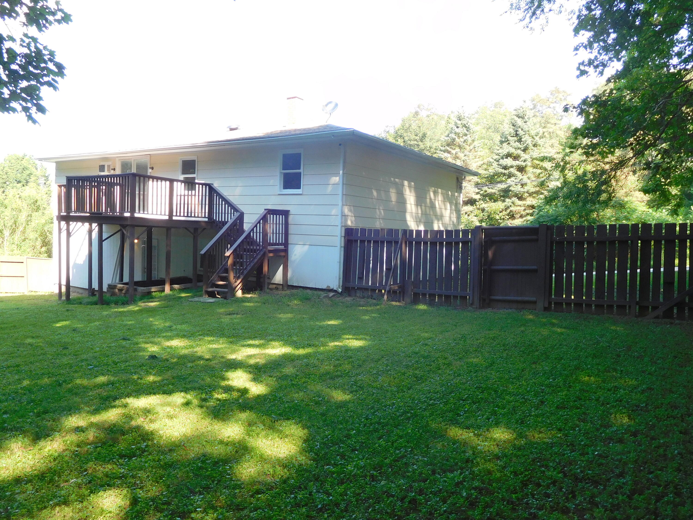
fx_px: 500
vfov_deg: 54.9
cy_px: 260
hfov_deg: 69.4
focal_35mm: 25
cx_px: 346
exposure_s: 1/100
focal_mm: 4.5
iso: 125
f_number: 3.4
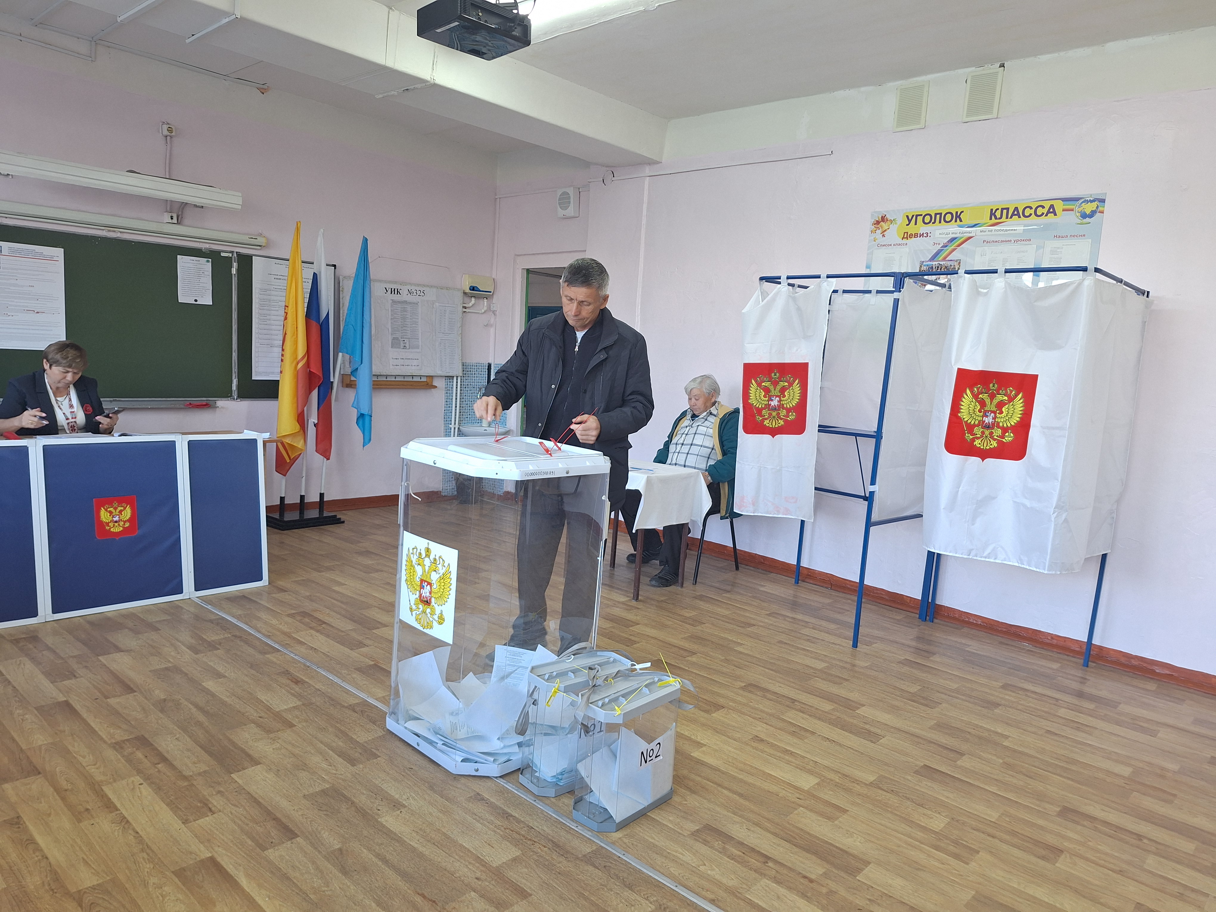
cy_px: 456
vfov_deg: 58.9
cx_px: 608
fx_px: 808
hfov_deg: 73.9
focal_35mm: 23
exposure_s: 1/50
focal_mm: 5.54
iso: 100
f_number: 1.8
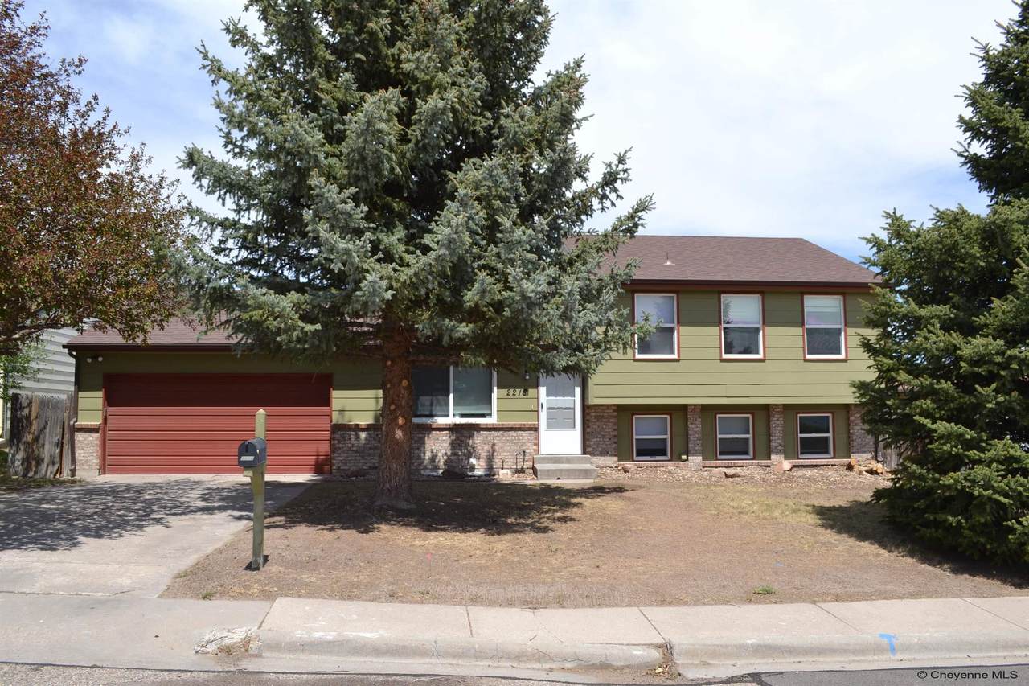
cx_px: 514
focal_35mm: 27
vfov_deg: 47.9
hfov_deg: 67.4
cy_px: 343
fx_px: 772
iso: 100
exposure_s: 1/200
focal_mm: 18
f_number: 9
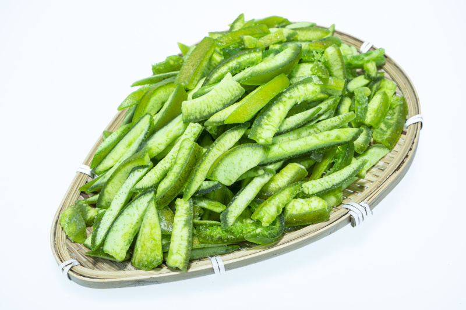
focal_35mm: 49
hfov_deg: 40.4
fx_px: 634
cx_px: 233
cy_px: 155
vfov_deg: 27.5
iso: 500
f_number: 11
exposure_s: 1/200
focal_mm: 49
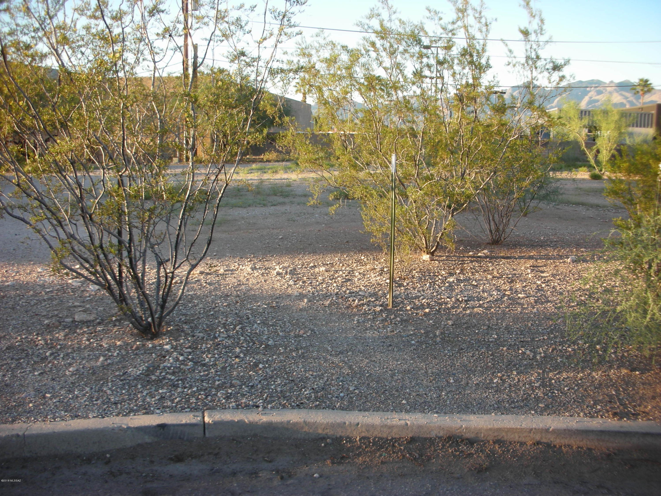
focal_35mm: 35
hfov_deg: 52.6
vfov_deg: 40.7
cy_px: 248
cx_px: 330
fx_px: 668
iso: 50
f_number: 3
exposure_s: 1/88
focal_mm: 5.8
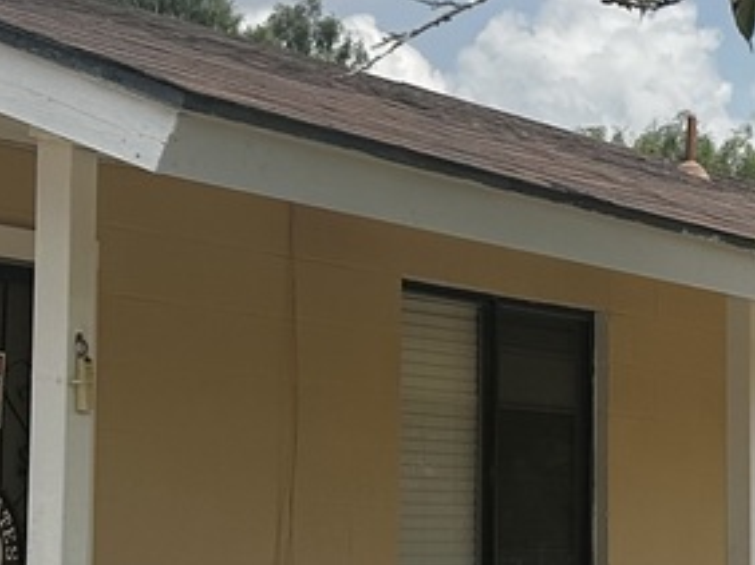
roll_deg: +1.0
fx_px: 2898
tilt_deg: +5.0
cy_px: 284
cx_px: 718
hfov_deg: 14.6
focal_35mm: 133
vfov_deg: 11.1
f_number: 1.5
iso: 50
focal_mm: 5.7
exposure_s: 1/5319
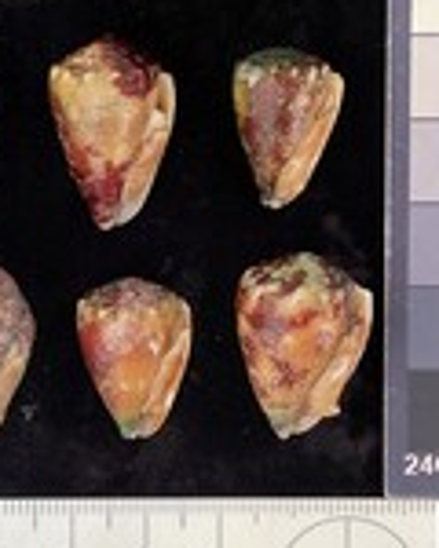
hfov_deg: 23.1
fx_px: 1072
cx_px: 150
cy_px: 287
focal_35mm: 66
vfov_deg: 28.7
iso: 50
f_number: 1.8
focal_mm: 3
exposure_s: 1/120
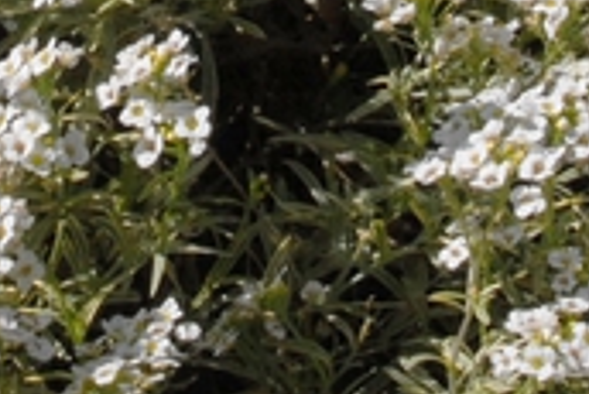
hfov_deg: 7.2
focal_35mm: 286
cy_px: -300
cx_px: 96
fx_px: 4683
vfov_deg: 4.8
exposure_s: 1/640
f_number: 13
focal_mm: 32
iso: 400
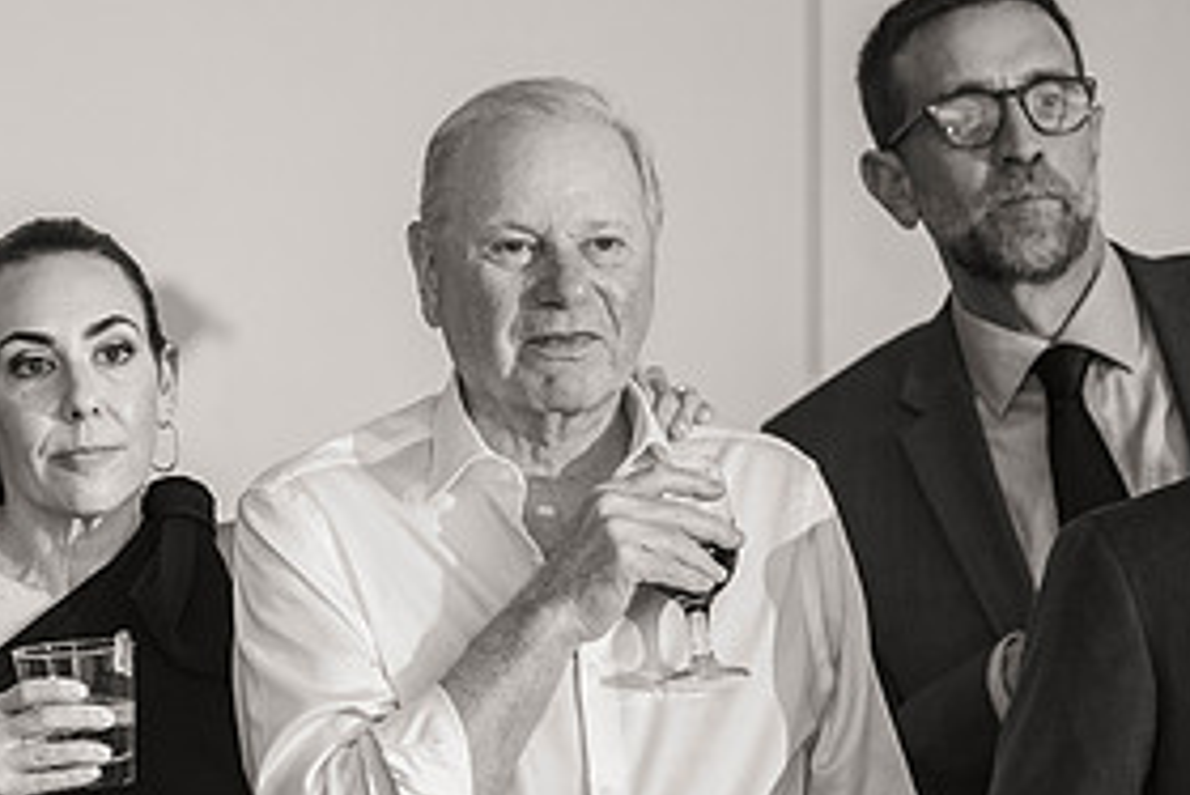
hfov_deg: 5.0
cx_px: 140
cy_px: 572
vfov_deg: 3.3
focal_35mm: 414
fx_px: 13691
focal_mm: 200
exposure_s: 1/80
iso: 1000
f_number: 2.8
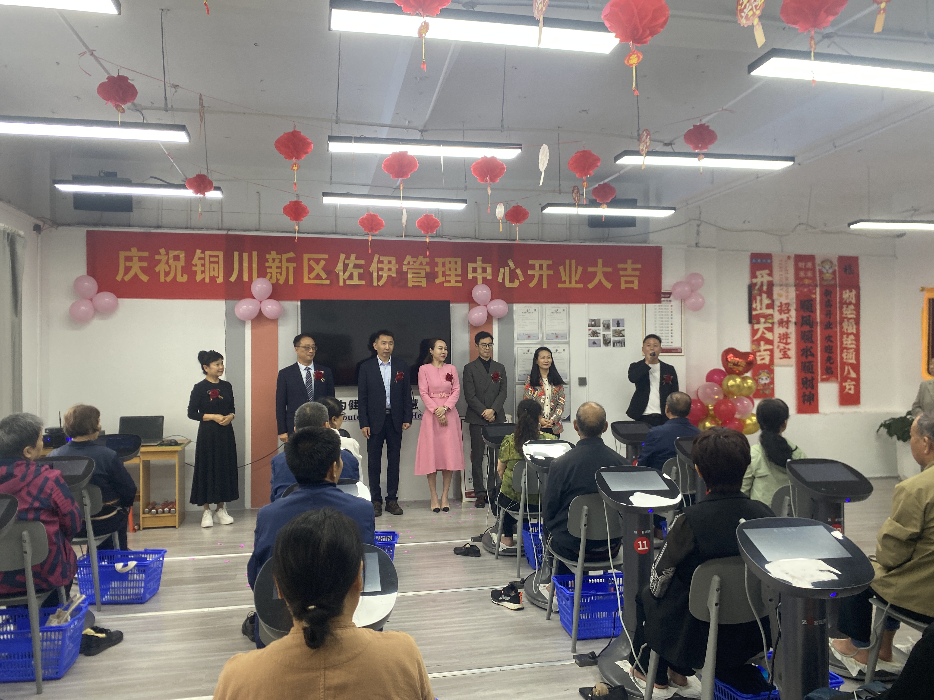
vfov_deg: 53.1
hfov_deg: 67.3
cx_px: 467
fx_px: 702
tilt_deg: +1.1
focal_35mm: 26
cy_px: 350
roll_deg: +0.2
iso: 100
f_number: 1.8
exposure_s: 1/100
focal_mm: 4.25
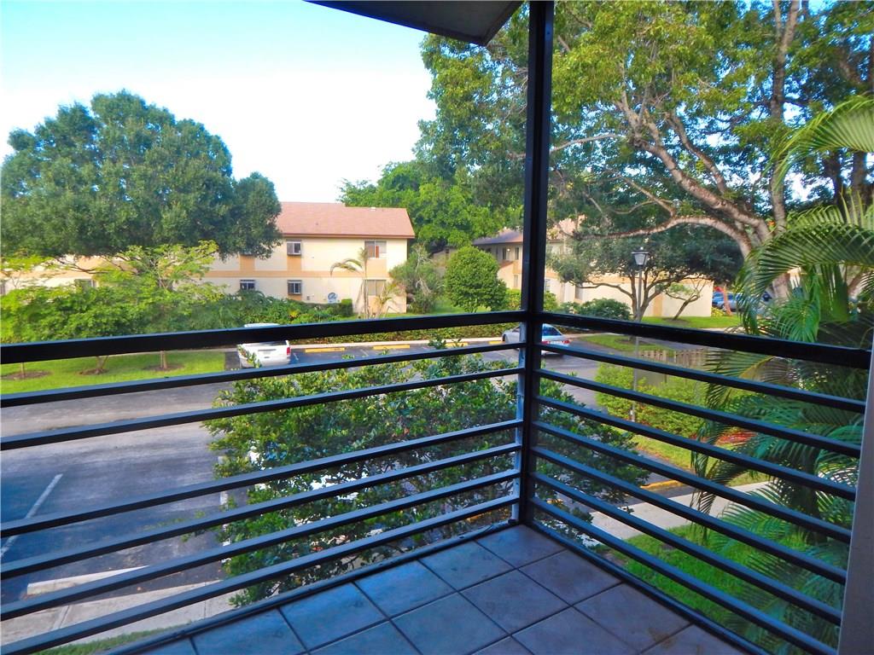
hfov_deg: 76.4
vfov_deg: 61.1
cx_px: 437
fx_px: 555
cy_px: 328
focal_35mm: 22
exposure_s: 1/160
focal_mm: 4
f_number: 3
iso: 125
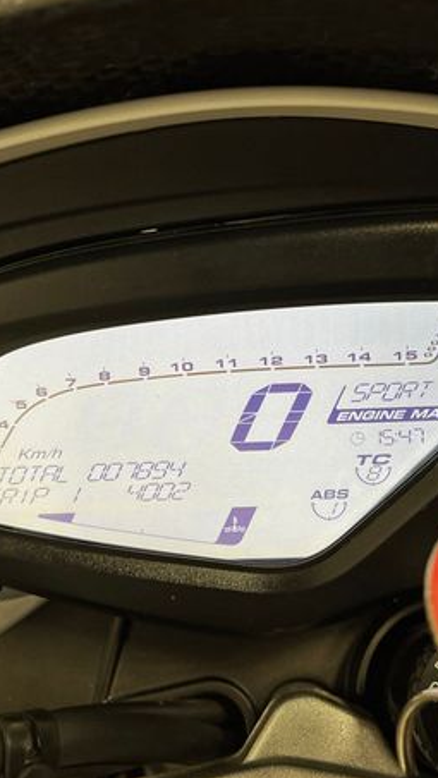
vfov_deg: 50.5
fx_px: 825
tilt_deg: -50.0
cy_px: 371
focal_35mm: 40
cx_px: 215
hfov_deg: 29.7
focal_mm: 5.1
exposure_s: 1/100
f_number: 1.6
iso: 100
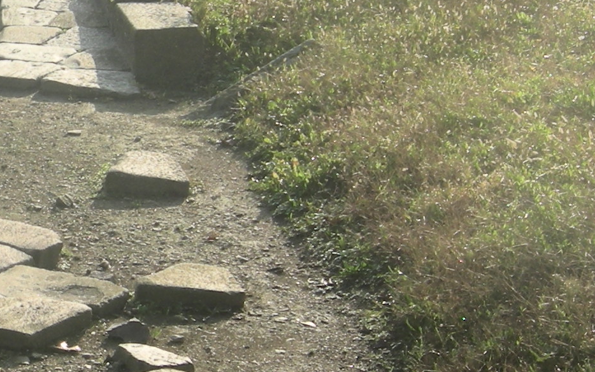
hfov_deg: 13.6
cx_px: -161
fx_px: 2416
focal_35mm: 149
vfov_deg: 8.8
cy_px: 160
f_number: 4.8
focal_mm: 7.5
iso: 64
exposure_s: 1/225
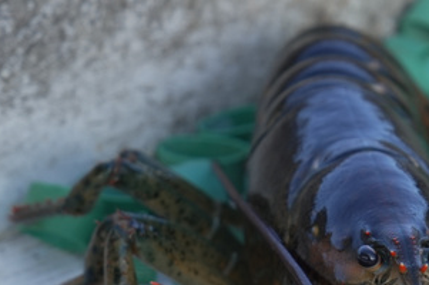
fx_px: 3809
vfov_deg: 4.3
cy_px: 224
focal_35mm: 320
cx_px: 346
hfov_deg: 6.4
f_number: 5.6
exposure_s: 1/400
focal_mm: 94
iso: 320
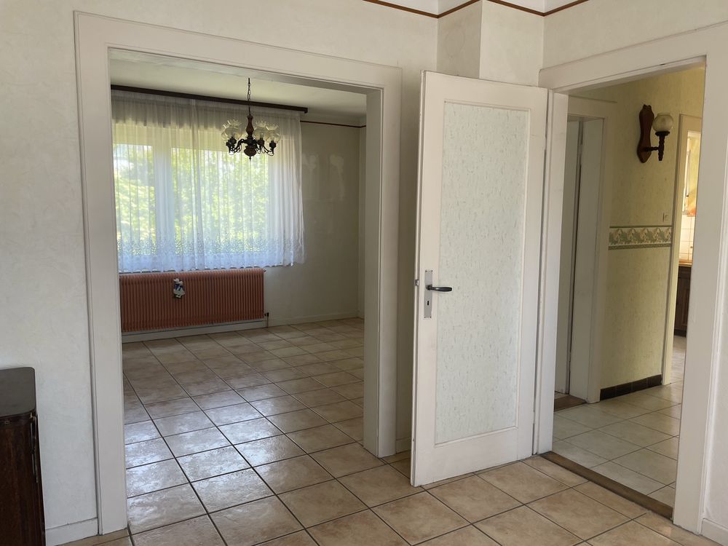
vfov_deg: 53.1
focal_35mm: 26
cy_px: 273
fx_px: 547
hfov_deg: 67.3
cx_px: 364
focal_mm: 4.2
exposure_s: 1/121
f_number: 1.6
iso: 50
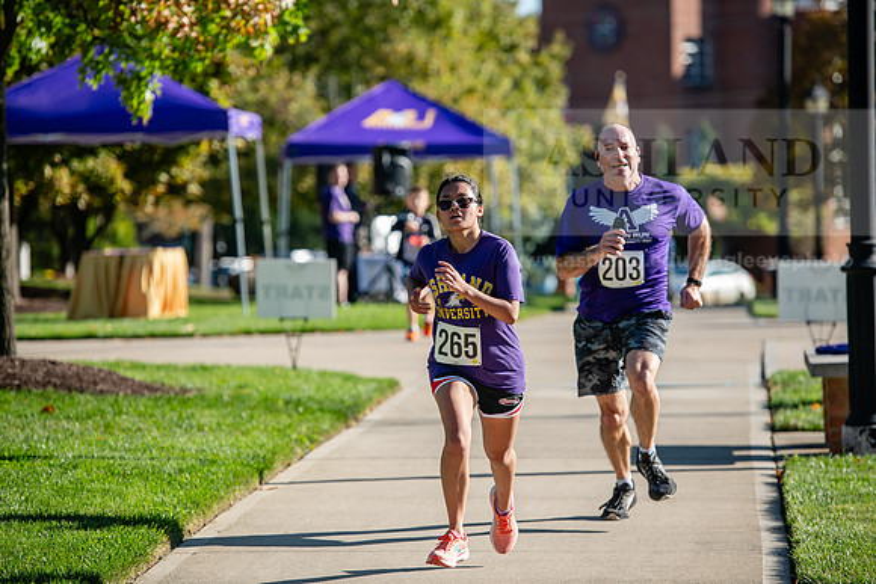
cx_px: 438
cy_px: 292
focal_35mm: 175
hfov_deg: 11.7
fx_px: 4259
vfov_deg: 7.9
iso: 160
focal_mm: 175
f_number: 3.5
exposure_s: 1/1000
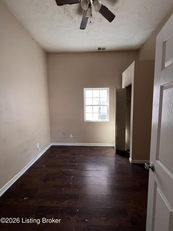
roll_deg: +1.4
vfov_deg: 106.2
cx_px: 86
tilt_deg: -5.3
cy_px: 116
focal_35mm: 13
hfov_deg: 89.9
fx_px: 87
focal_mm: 1.57
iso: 125
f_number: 1.8
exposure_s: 1/99
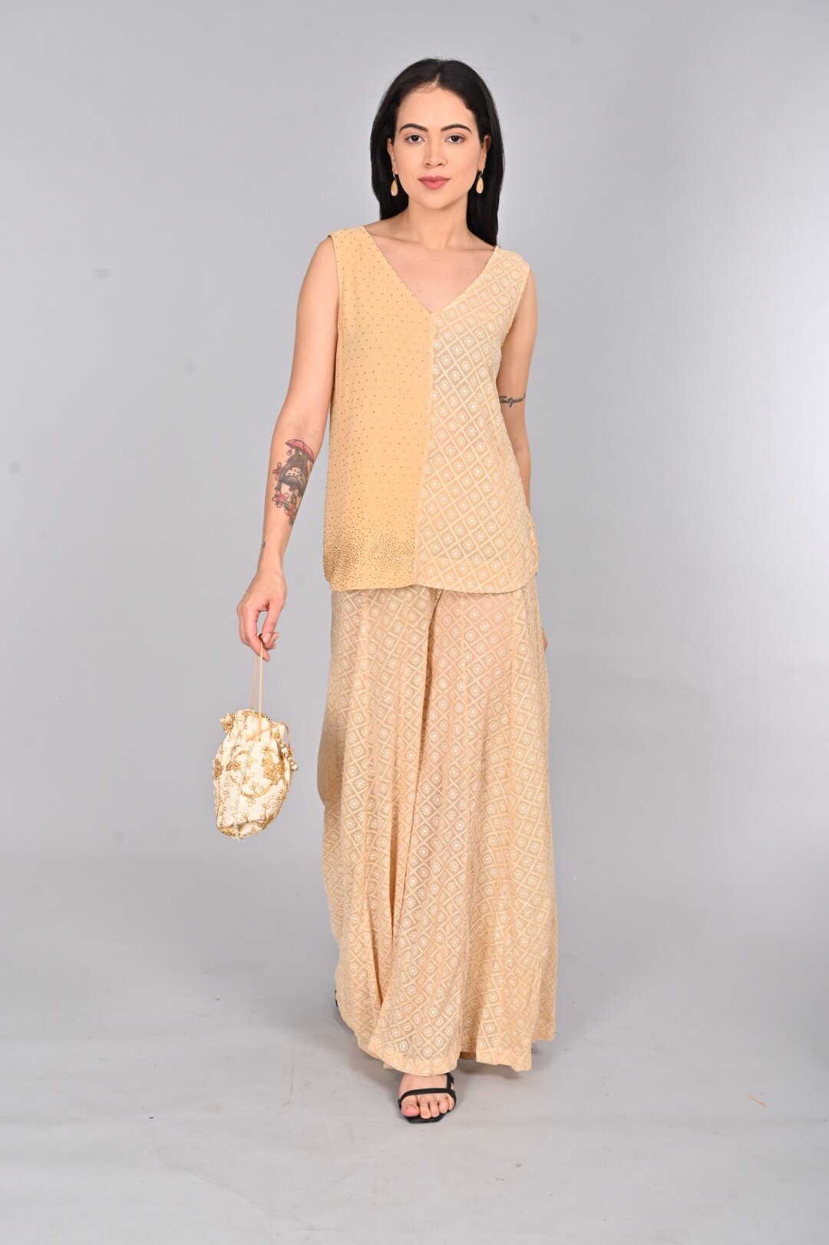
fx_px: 1729
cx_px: 414
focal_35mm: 50
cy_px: 622
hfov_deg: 27.0
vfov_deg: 39.6
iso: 320
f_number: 8
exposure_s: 1/160
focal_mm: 50
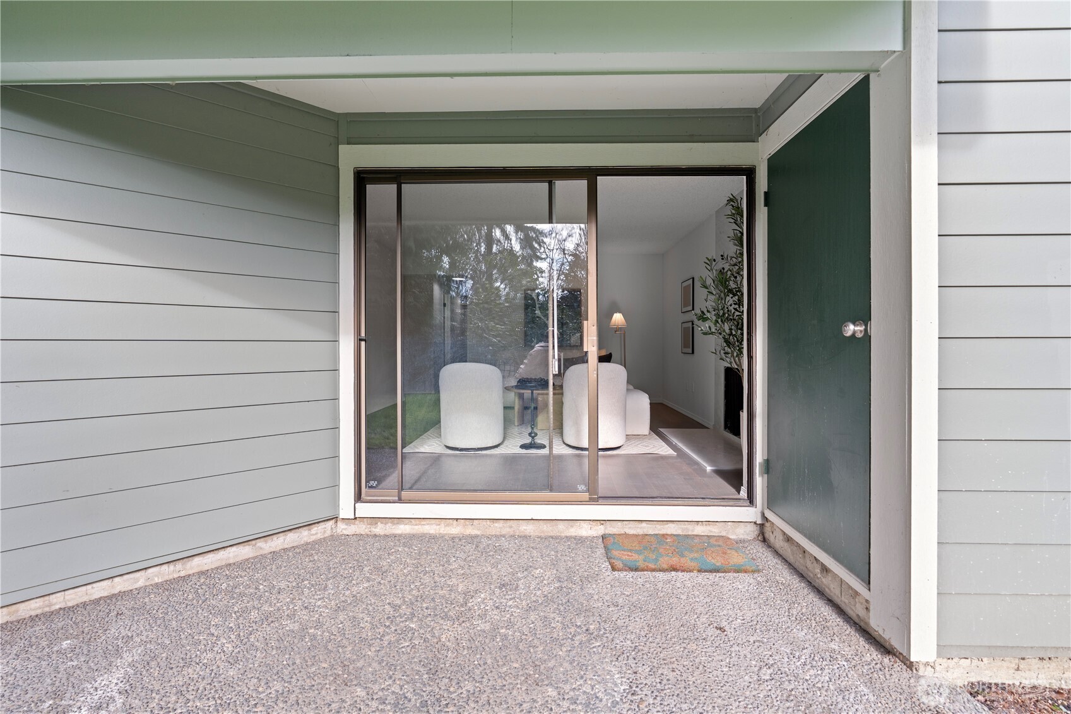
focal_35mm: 16
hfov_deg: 96.7
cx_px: 536
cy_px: 357
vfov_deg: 73.7
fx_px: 476
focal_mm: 16
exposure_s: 1/160
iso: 400
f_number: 4
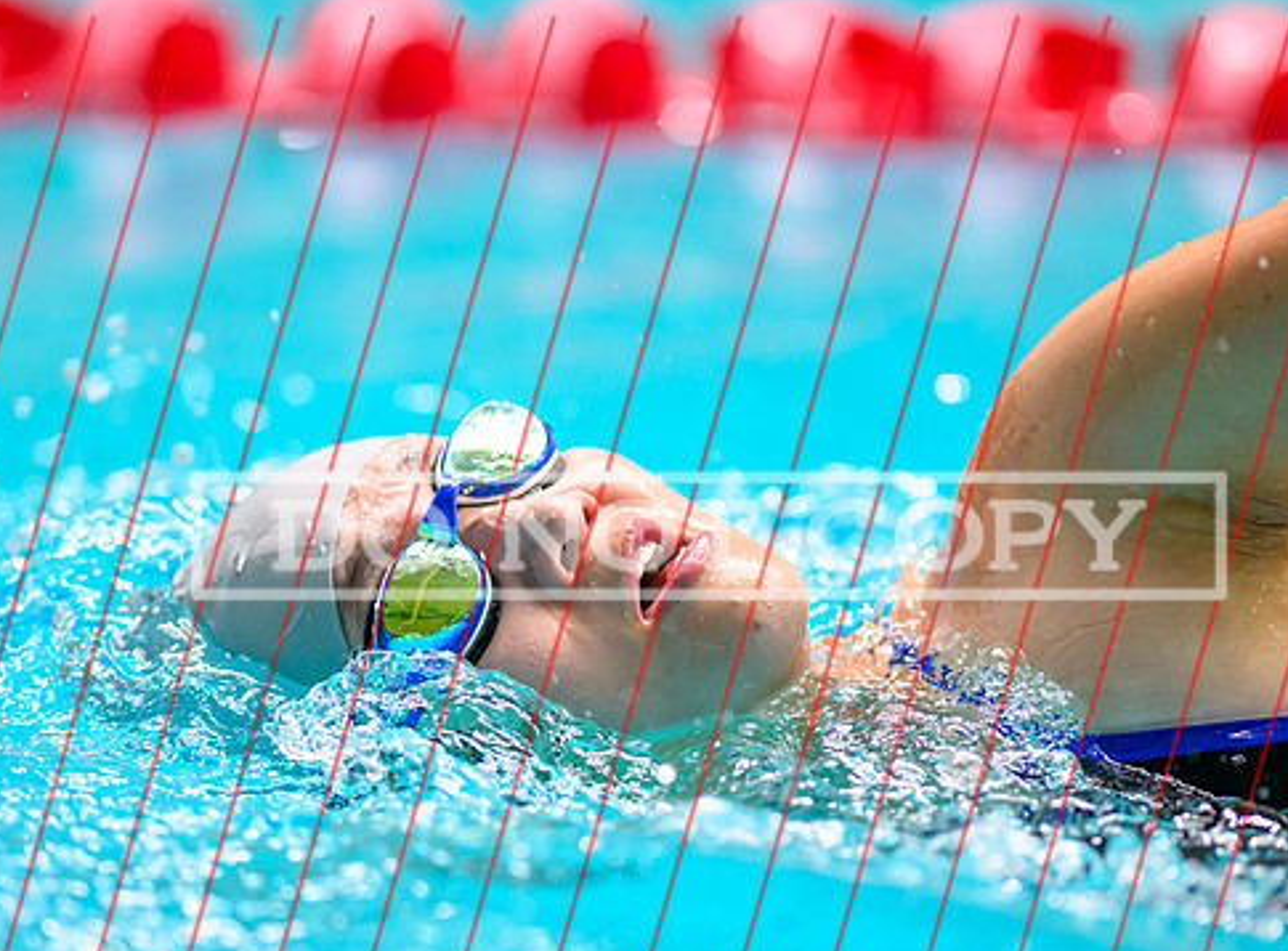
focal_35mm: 463
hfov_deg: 4.3
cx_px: 533
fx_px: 17130
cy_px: 574
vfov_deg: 3.2
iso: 2000
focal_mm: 300
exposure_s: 1/800
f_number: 2.8
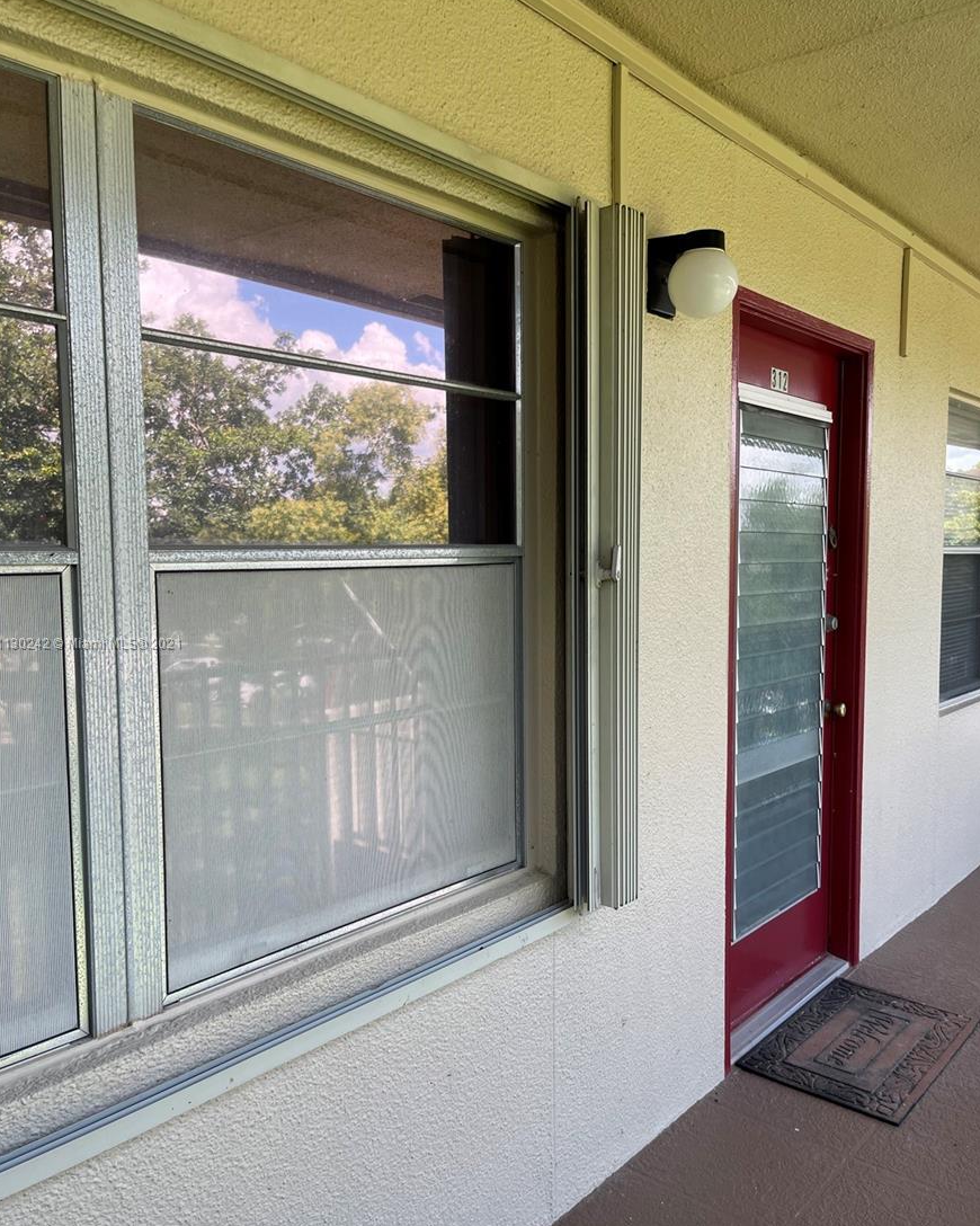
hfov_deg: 51.5
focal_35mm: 28
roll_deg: +0.4
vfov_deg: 62.2
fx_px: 1015
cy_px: 645
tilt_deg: -4.9
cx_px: 482
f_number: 1.6
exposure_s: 1/374
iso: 32
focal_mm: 5.1
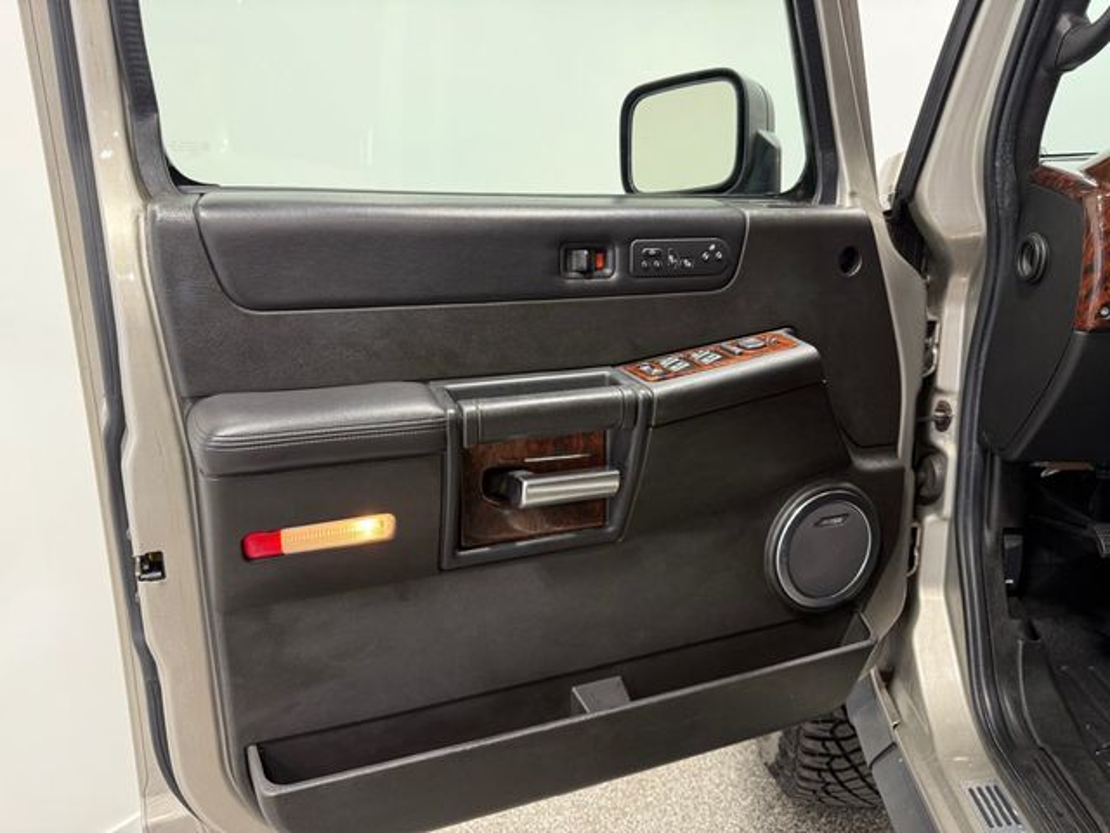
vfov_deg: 56.8
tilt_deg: -12.3
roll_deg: +1.7
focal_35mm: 24
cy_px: 416
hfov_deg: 71.6
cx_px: 555
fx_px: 770
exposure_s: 1/120
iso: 160
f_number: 1.78
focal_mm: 6.76
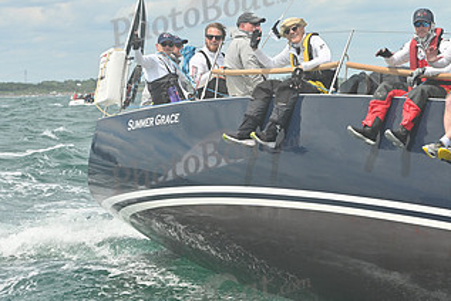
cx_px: 386
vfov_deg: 9.1
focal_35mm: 150
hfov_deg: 13.6
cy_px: 65
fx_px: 1881
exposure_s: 1/1250
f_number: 10
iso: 320
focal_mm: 82
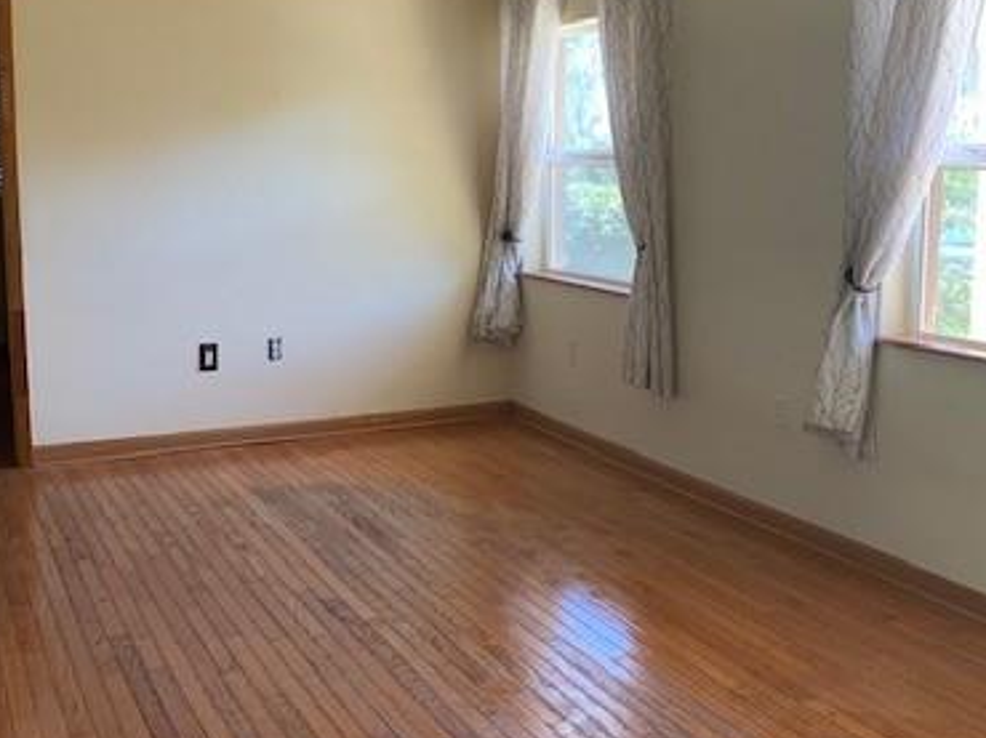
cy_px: 346
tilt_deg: -7.0
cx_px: 562
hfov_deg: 42.0
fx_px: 1281
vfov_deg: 32.1
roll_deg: -0.5
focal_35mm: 45
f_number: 1.8
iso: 100
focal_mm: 4.25
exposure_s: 1/62
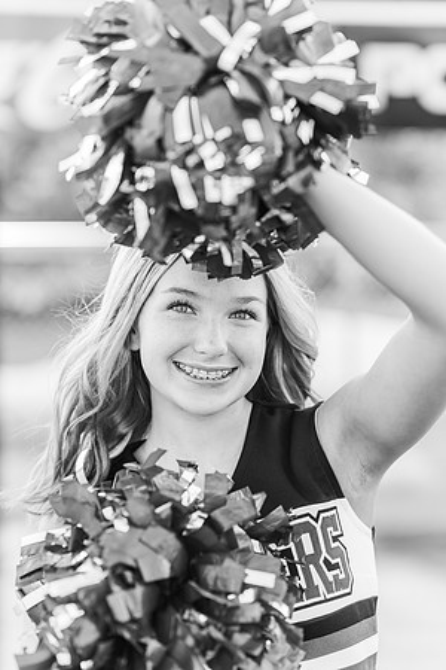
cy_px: 335
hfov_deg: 16.1
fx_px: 1579
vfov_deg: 23.9
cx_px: 223
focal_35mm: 85
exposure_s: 1/500
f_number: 2.8
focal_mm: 85
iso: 200
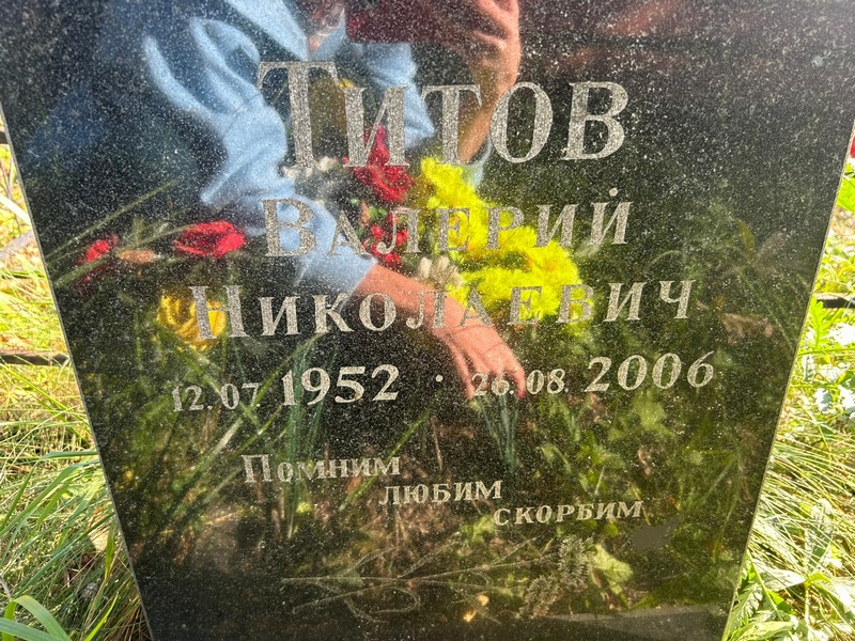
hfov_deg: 67.3
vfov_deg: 53.1
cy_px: 320
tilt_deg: -25.1
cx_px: 428
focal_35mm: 26
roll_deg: -1.2
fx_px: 642
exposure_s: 1/175
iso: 40
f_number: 1.5
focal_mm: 5.7
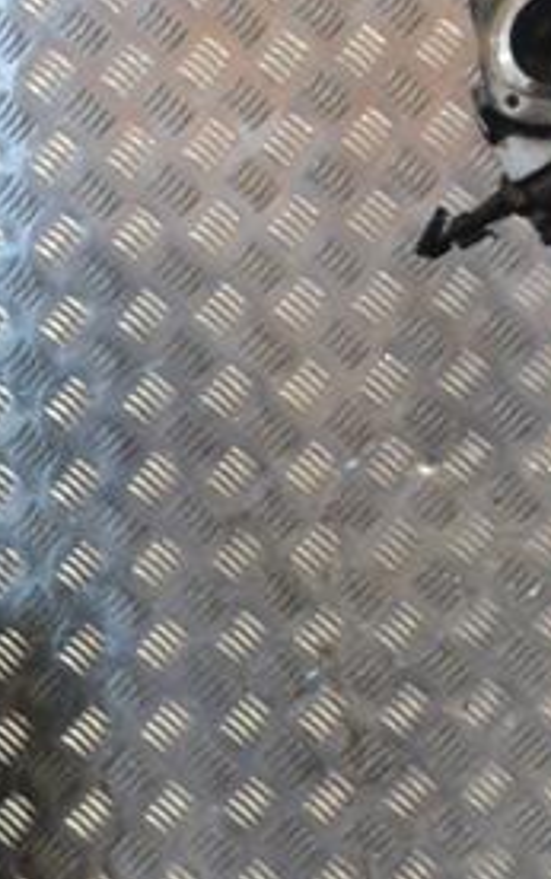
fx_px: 2230
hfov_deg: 13.1
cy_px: 420
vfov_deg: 22.3
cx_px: 889
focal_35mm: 93
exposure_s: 1/160
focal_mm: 28
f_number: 6.3
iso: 3200
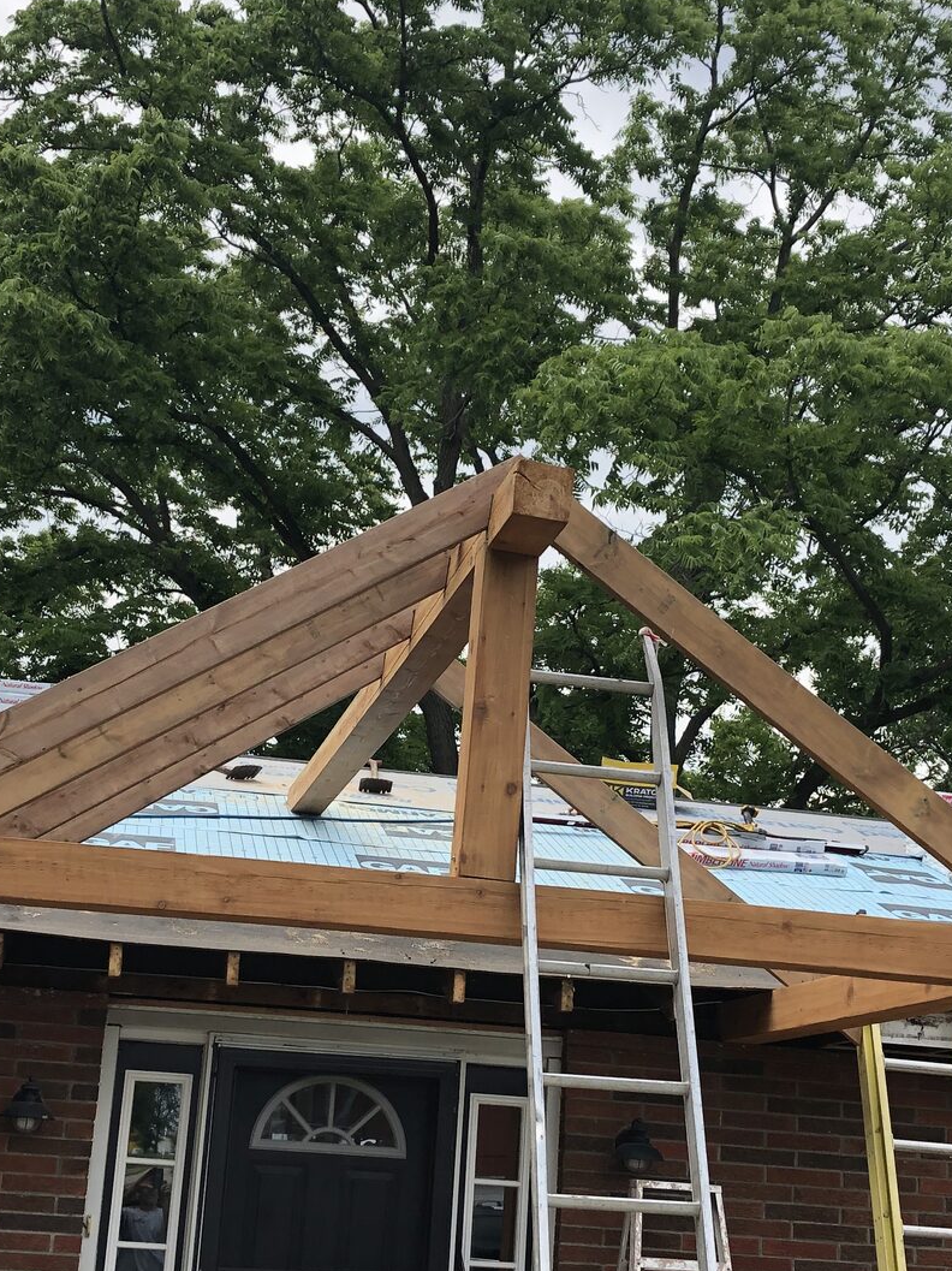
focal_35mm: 53
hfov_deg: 27.5
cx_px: 463
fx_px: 1945
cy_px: 736
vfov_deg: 36.1
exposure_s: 1/1143
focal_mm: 3.99
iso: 20
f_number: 1.8
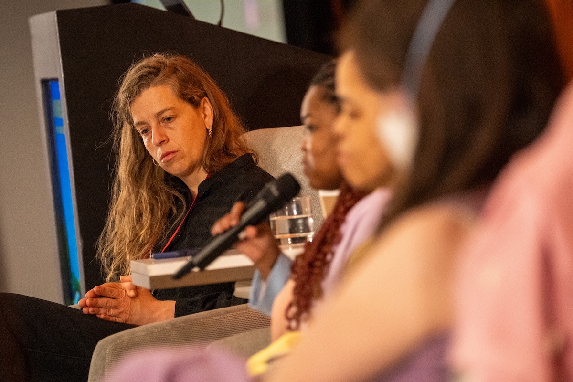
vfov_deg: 5.8
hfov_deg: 8.8
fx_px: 3740
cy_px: 191
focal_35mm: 235
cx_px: 286
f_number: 2.8
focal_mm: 157
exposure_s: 1/320
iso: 3200
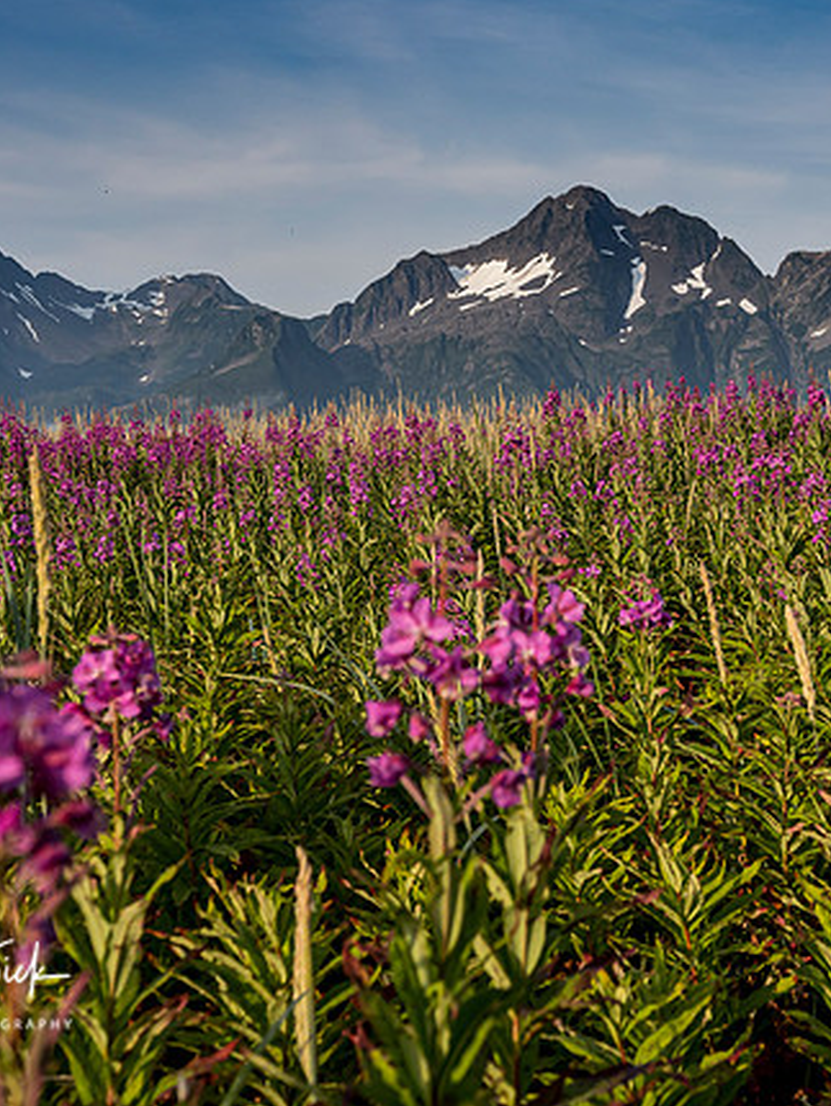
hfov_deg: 23.7
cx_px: 450
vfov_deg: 31.2
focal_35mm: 62
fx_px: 1983
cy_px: 554
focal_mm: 23
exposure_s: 1/1000
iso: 200
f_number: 5.6
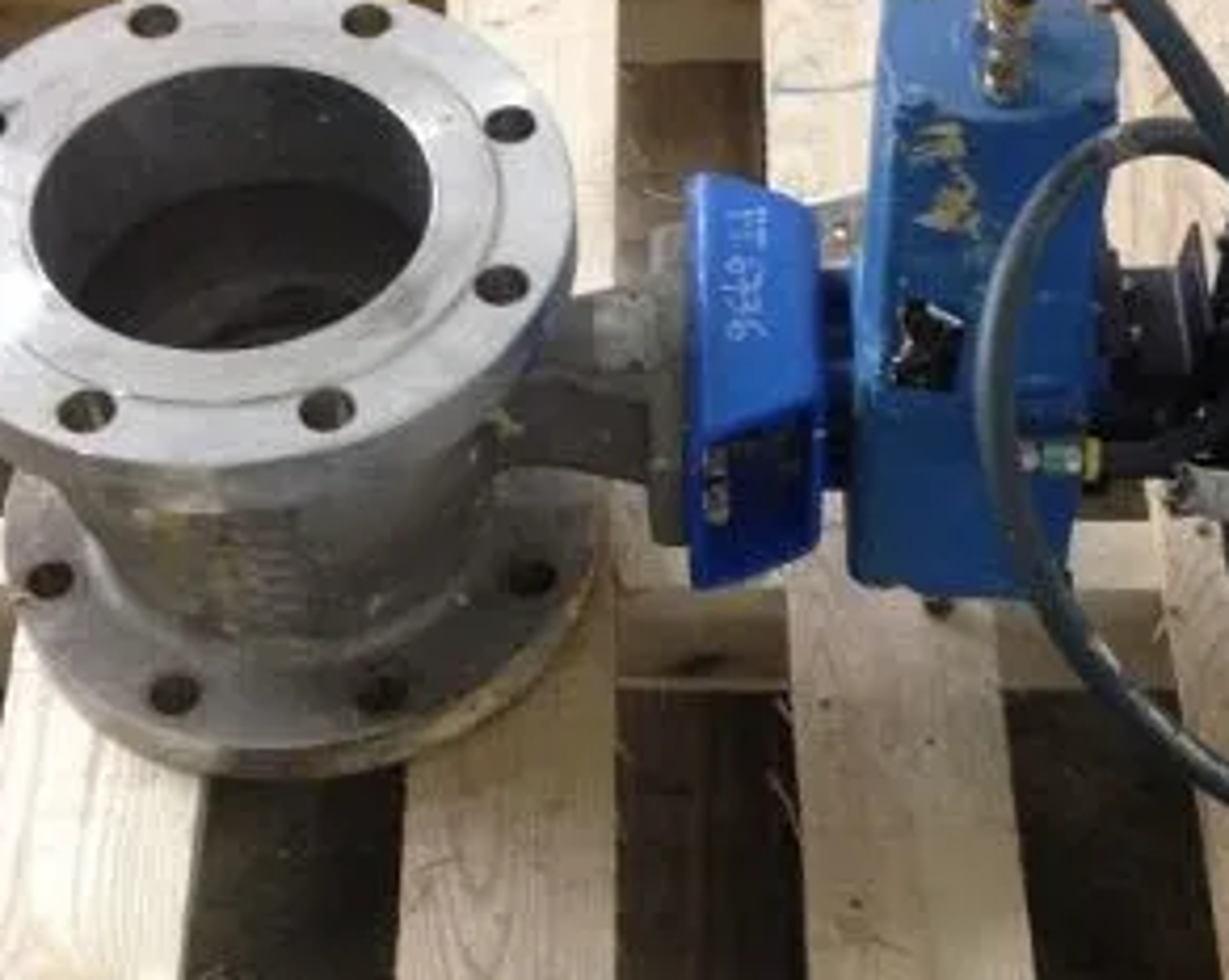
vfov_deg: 20.4
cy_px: 610
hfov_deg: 25.4
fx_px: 2725
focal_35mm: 75
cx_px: 678
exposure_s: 1/20
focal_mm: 4.28
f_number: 2.4
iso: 200
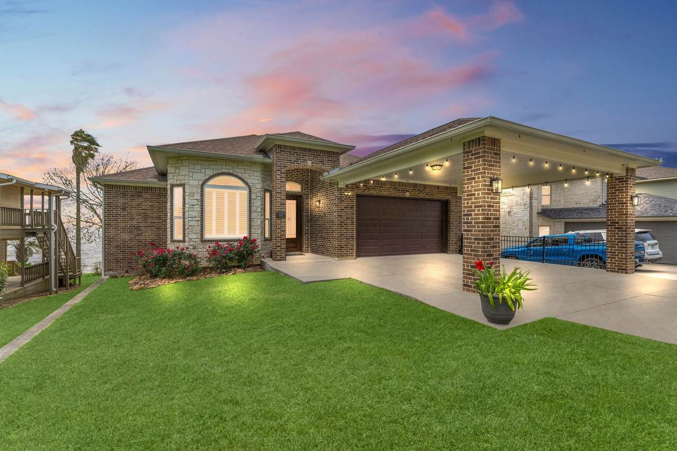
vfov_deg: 74.1
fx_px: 299
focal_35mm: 16
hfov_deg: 97.1
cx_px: 338
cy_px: 226
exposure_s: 1/400
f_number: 8
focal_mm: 15.9
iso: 1250
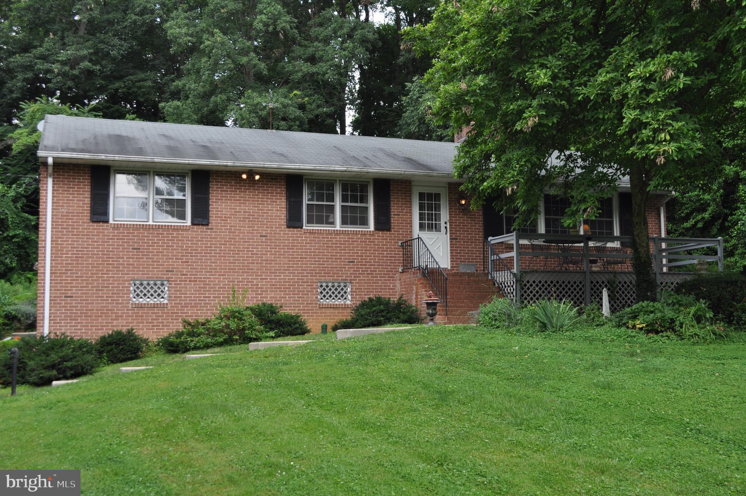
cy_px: 248
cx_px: 373
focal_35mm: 42
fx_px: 869
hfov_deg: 46.5
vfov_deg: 31.8
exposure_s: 1/125
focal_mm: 28
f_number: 5.6
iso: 200
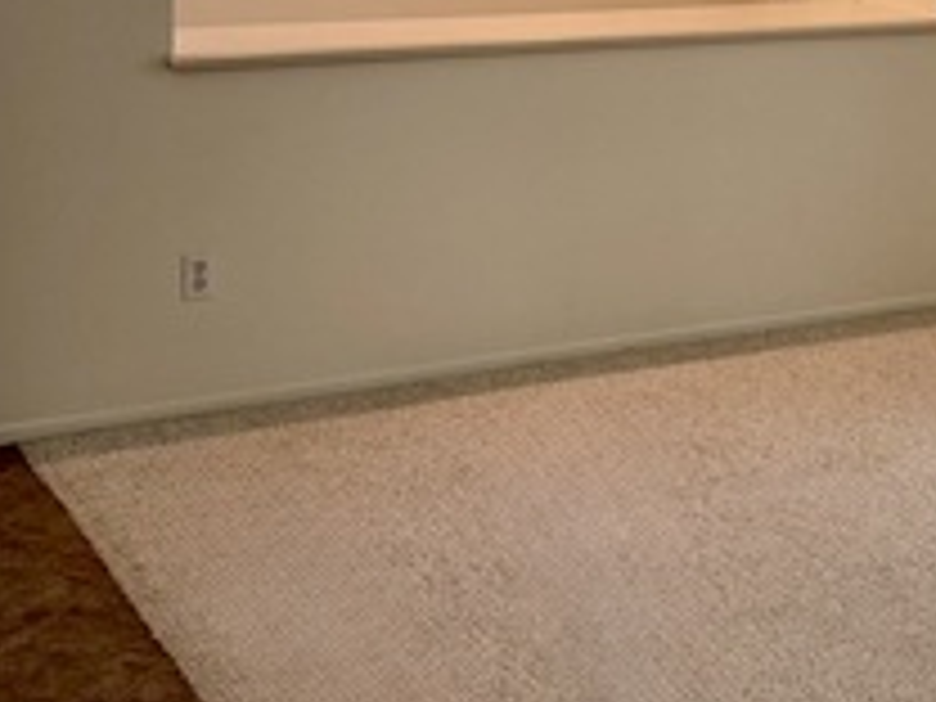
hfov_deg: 24.5
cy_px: -22
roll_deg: -1.5
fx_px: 2082
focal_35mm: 77
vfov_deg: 18.6
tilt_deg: -6.1
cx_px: 875
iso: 160
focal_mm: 6.76
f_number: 1.78
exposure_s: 1/120
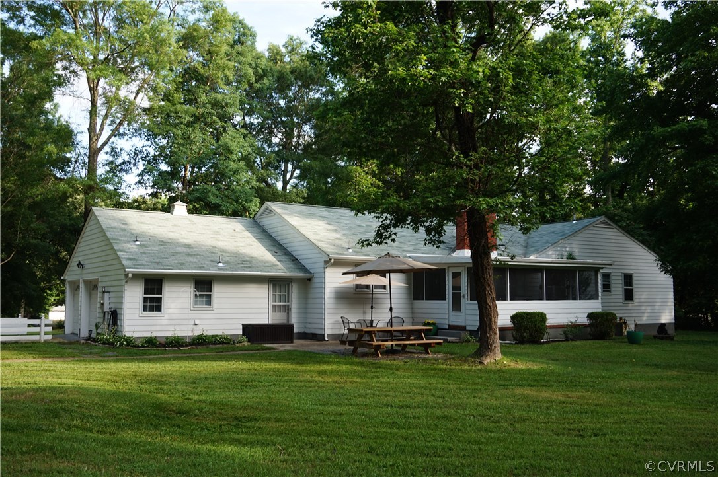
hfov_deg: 57.3
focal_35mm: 33
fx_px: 658
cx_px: 359
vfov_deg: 39.9
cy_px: 238
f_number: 5.6
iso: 100
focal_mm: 22
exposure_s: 1/60
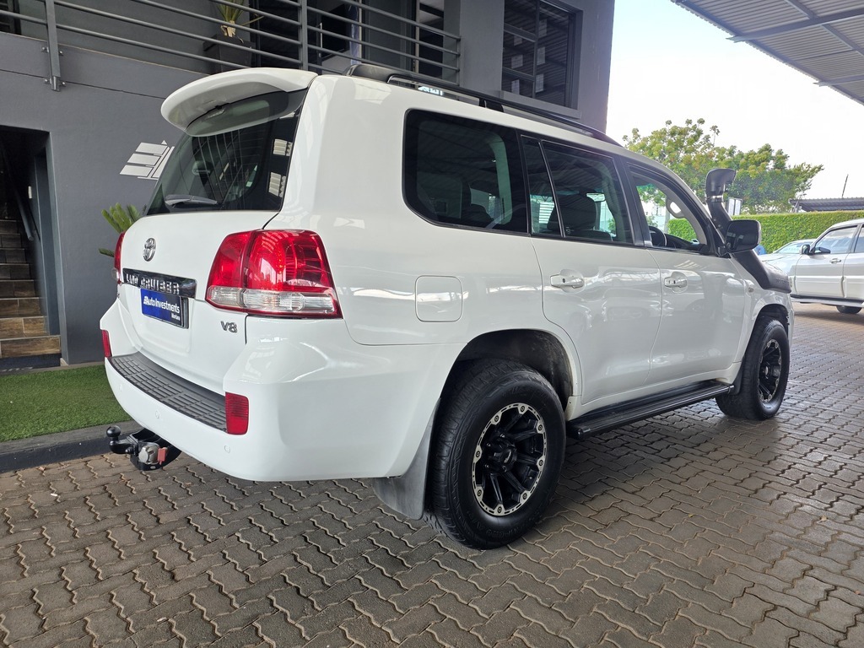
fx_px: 574
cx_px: 432
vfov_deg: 58.9
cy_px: 324
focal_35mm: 23
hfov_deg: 73.9
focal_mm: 6.25
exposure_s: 1/180
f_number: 1.7
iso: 80
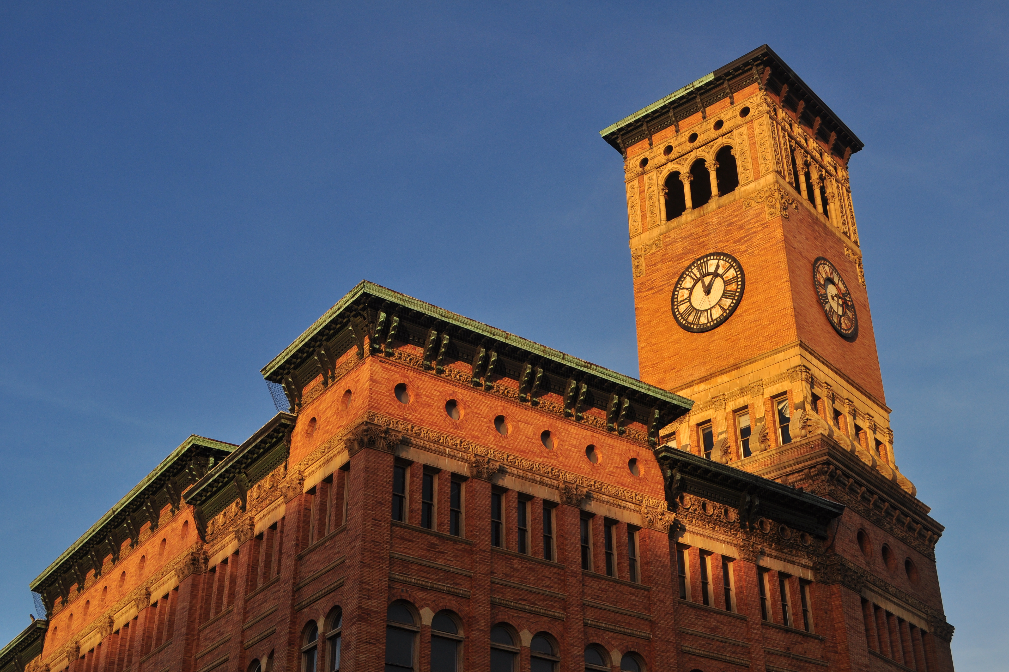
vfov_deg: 29.9
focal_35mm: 45
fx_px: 1261
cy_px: 336
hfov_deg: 43.6
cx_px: 504
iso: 200
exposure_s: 1/320
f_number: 9
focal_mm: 30
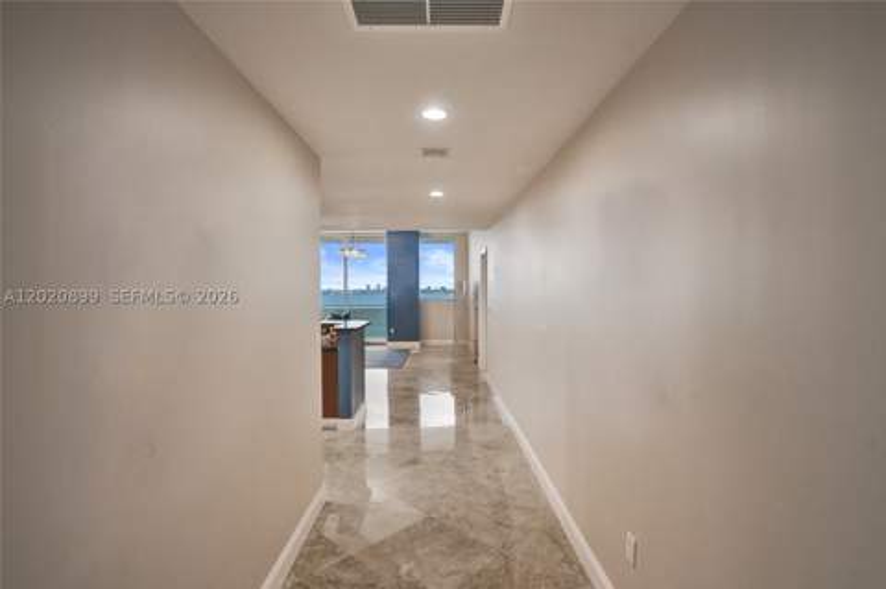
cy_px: 294
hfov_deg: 96.8
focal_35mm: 16
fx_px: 393
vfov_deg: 73.6
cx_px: 443
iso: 3200
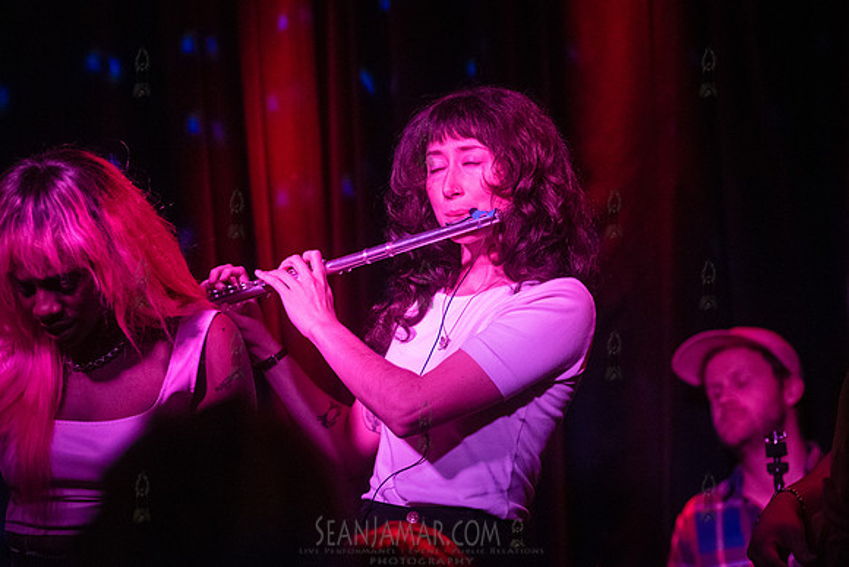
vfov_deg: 8.9
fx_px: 3638
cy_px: 267
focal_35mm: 154
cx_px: 491
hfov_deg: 13.3
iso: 8000
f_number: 2.8
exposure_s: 1/250
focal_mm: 125
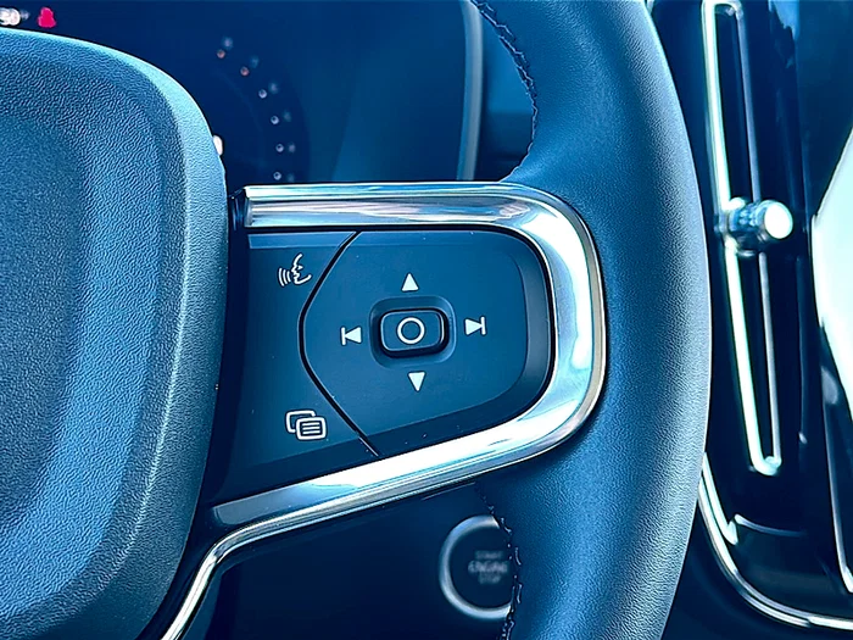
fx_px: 1158
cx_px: 426
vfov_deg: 30.9
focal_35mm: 47
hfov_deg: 40.4
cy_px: 320
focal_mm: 6.86
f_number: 1.78
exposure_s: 1/84
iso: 80
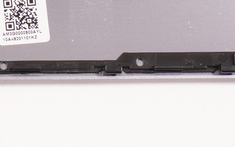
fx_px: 1729
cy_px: -270
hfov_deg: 7.6
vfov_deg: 4.7
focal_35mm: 270
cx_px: -107
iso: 500
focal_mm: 30
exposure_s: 1/100
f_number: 5.6
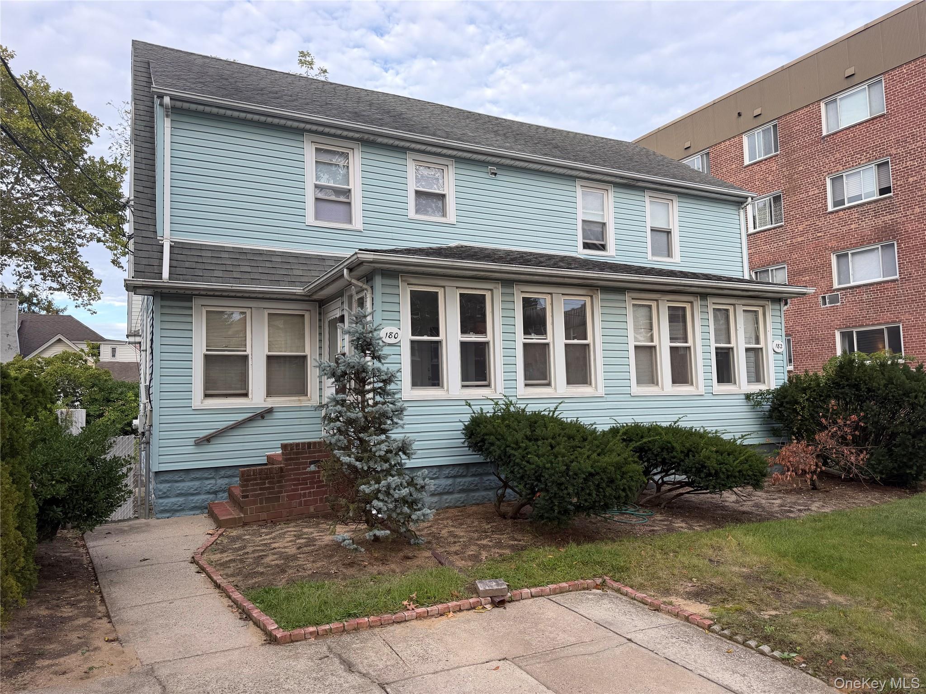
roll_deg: +2.3
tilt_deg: +4.0
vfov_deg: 56.8
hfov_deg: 71.6
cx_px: 463
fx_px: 642
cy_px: 347
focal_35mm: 24
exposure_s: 1/849
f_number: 1.78
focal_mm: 6.76
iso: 100
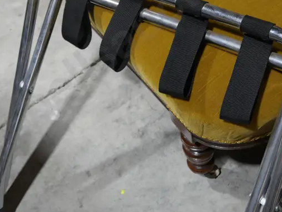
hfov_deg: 28.1
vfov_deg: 20.9
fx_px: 562
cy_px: 23
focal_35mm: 69
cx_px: 151
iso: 250
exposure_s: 1/60
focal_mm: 17
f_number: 4
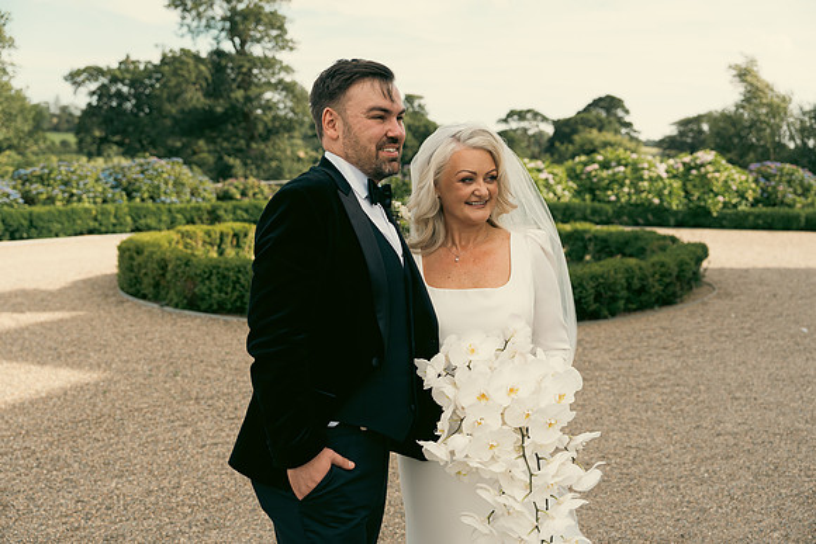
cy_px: 272
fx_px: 930
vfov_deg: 32.6
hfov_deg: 47.4
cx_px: 408
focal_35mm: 41
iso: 125
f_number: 3.5
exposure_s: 1/640
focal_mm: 41
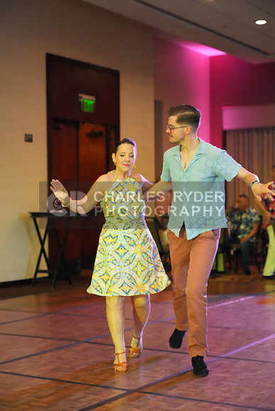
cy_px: 206
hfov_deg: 21.6
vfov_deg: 31.9
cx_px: 138
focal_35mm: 63
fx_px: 721
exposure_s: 1/400
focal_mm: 63
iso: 12800
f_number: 4
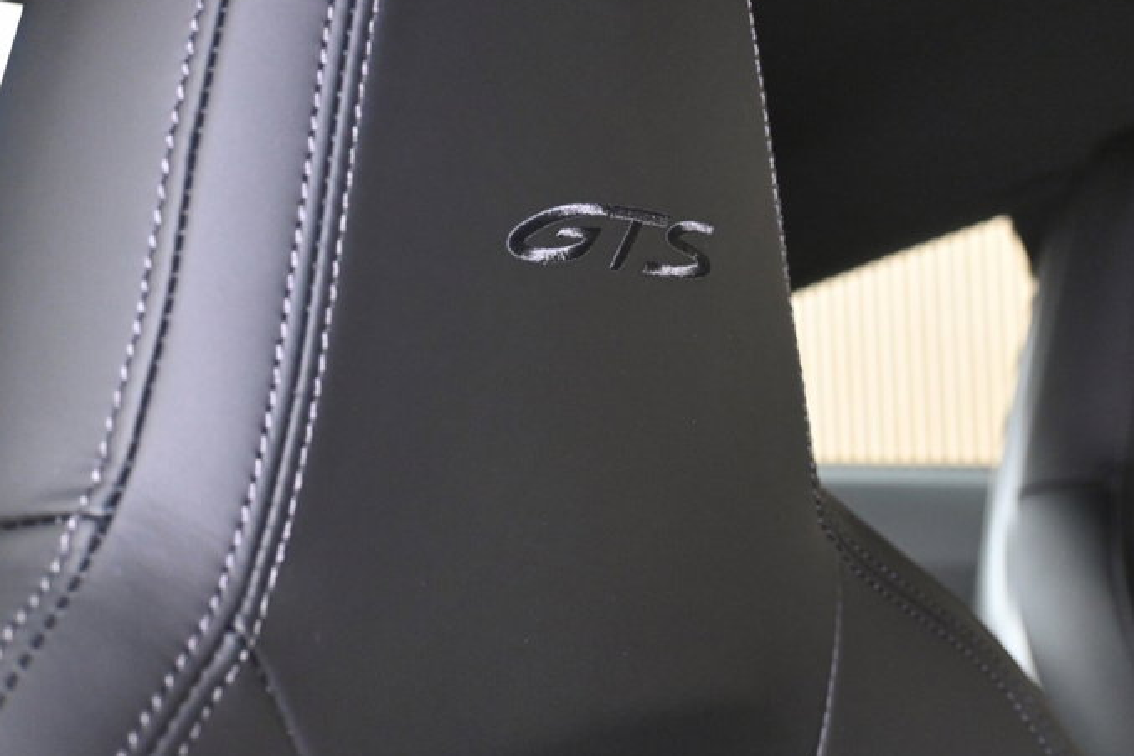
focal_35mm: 59
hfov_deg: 33.8
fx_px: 1858
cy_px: 400
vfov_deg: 23.0
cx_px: 710
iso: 2000
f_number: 4.5
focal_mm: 26
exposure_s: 1/30
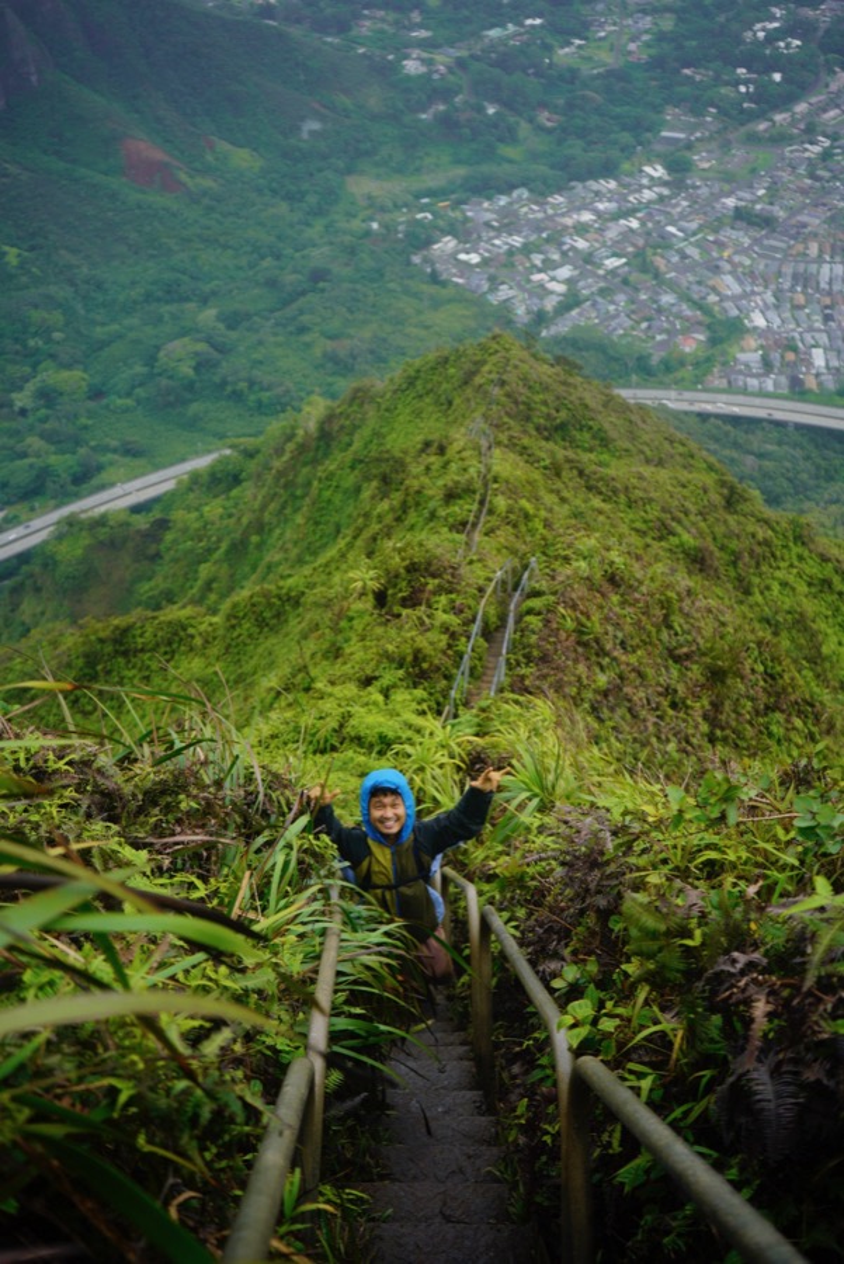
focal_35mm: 37
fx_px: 1300
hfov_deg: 36.0
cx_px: 422
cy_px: 632
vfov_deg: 51.9
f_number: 4
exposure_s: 1/320
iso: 125
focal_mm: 37
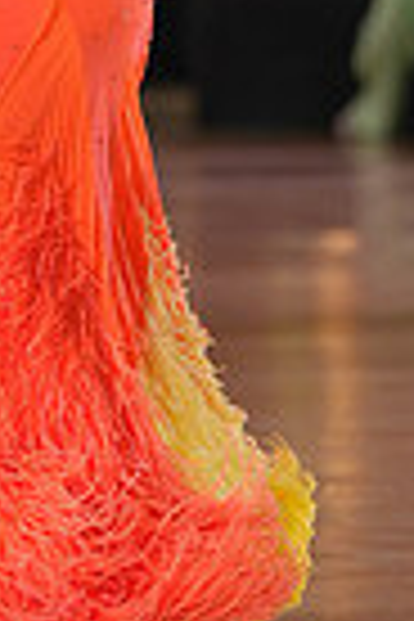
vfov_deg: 5.0
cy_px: -198
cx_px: 38
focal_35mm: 411
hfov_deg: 3.3
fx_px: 7089
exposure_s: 1/400
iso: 640
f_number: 2.8
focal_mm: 98
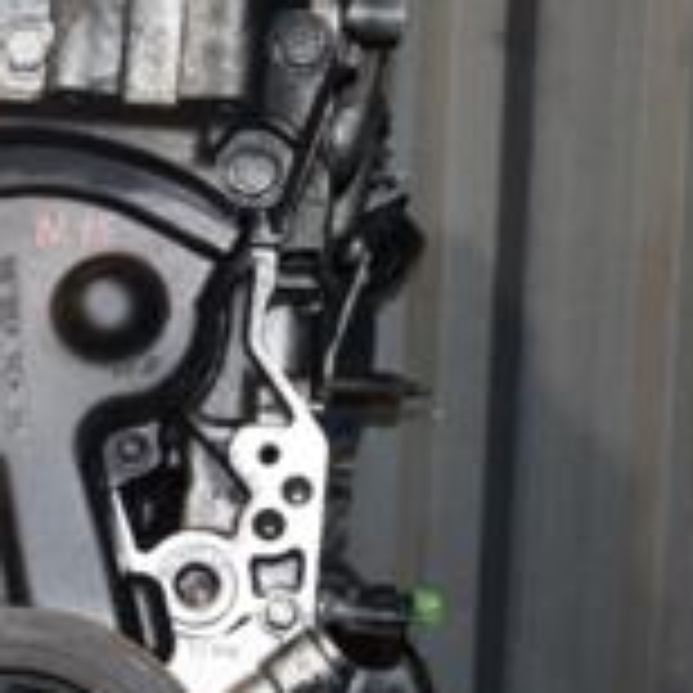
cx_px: -198
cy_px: 500
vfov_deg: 15.9
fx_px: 2469
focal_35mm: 109
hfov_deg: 15.3
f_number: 5
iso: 800
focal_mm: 22
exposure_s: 1/60
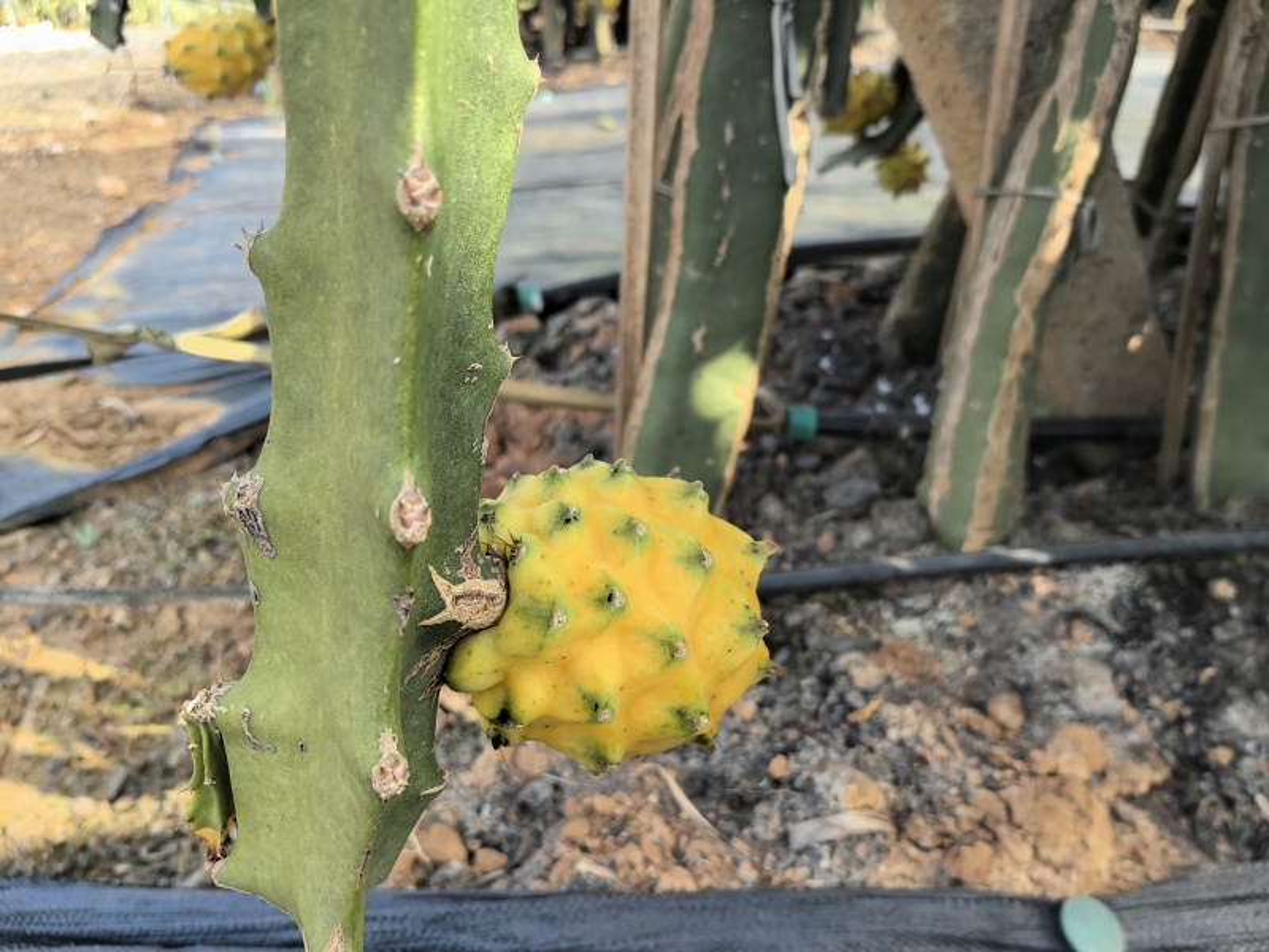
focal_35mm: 27
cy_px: 476
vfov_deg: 51.4
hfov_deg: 65.3
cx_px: 634
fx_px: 990
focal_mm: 5.75
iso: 125
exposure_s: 1/989
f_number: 2
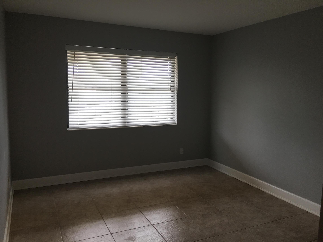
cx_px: 162
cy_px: 121
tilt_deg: -7.2
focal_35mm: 29
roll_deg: -1.1
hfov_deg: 61.7
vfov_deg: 48.2
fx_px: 271
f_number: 2.2
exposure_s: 1/33
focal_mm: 4.15
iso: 32
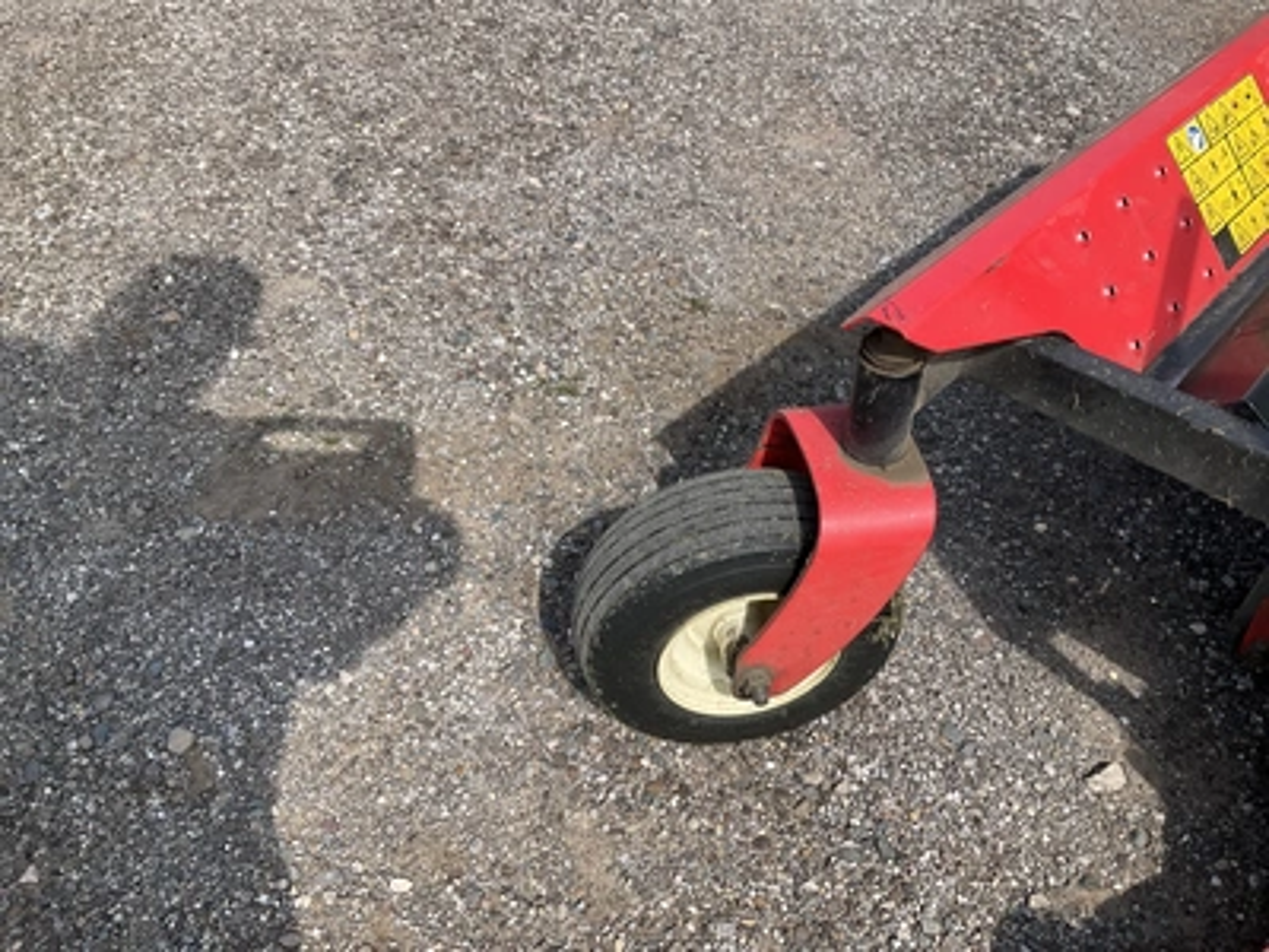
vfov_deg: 48.2
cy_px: 476
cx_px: 634
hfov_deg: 61.7
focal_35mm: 29
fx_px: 1063
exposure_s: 1/1098
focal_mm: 3
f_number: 1.8
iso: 25
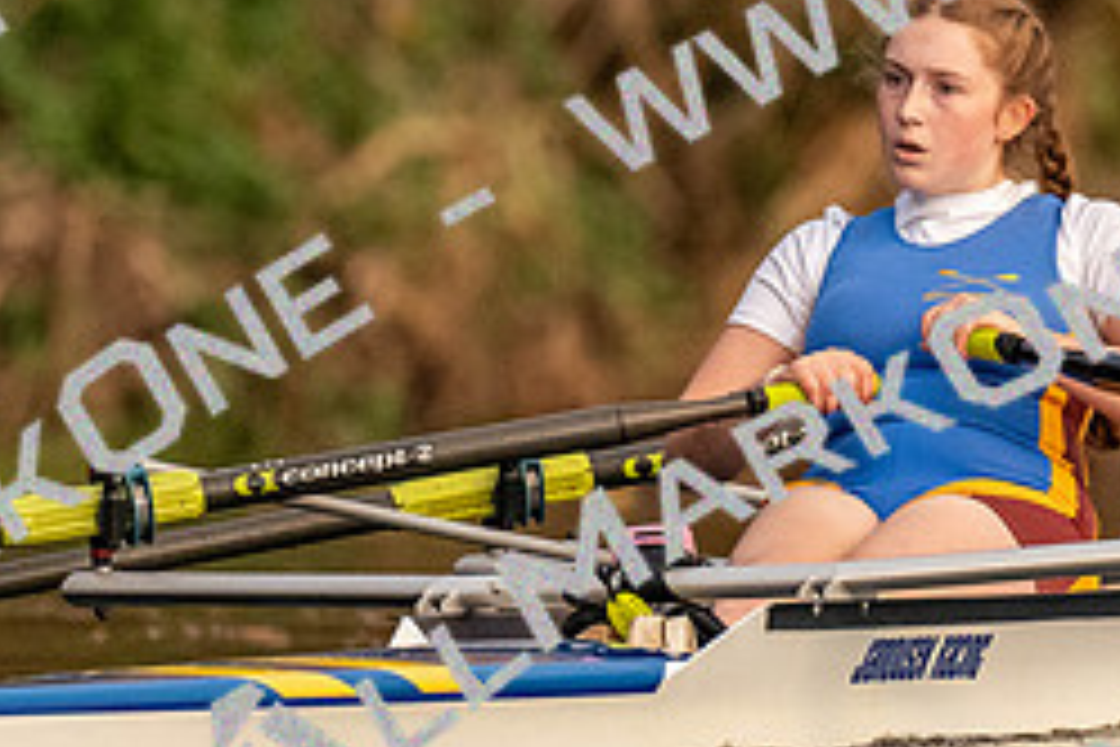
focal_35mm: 2098
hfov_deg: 1.0
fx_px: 65266
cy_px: 184
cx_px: 1120
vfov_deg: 0.7
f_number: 4
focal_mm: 600
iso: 2800
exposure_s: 1/2500
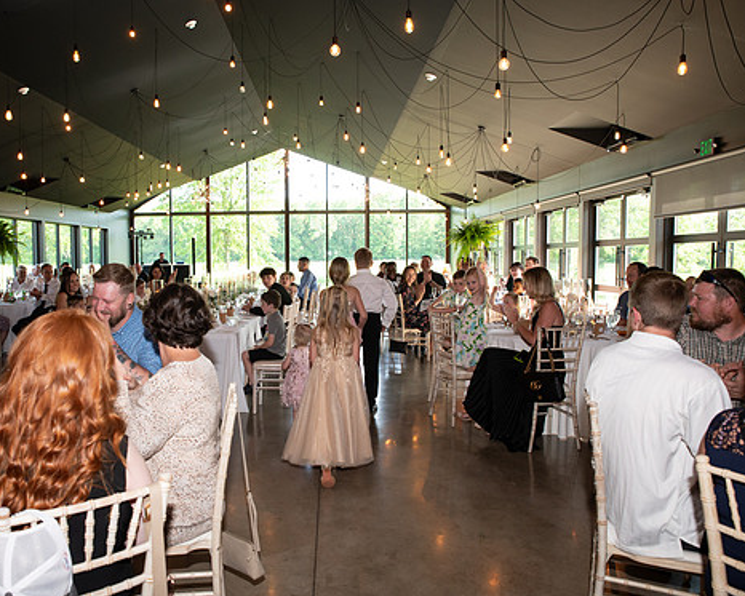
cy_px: 307
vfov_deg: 51.5
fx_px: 618
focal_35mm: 28
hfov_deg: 61.5
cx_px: 286
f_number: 5.6
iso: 1000
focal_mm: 24
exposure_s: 1/160
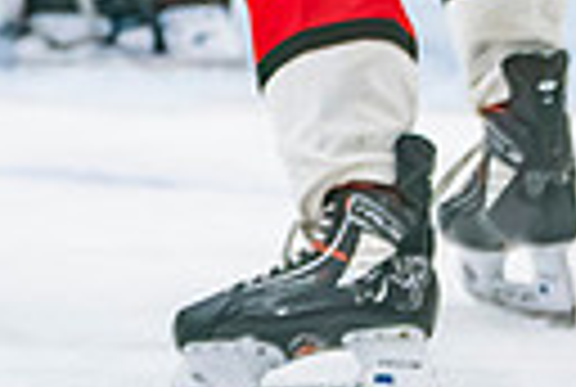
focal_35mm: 567
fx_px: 9093
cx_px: 449
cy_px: -648
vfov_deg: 2.4
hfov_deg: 3.6
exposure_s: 1/640
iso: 3200
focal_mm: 102
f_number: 2.8
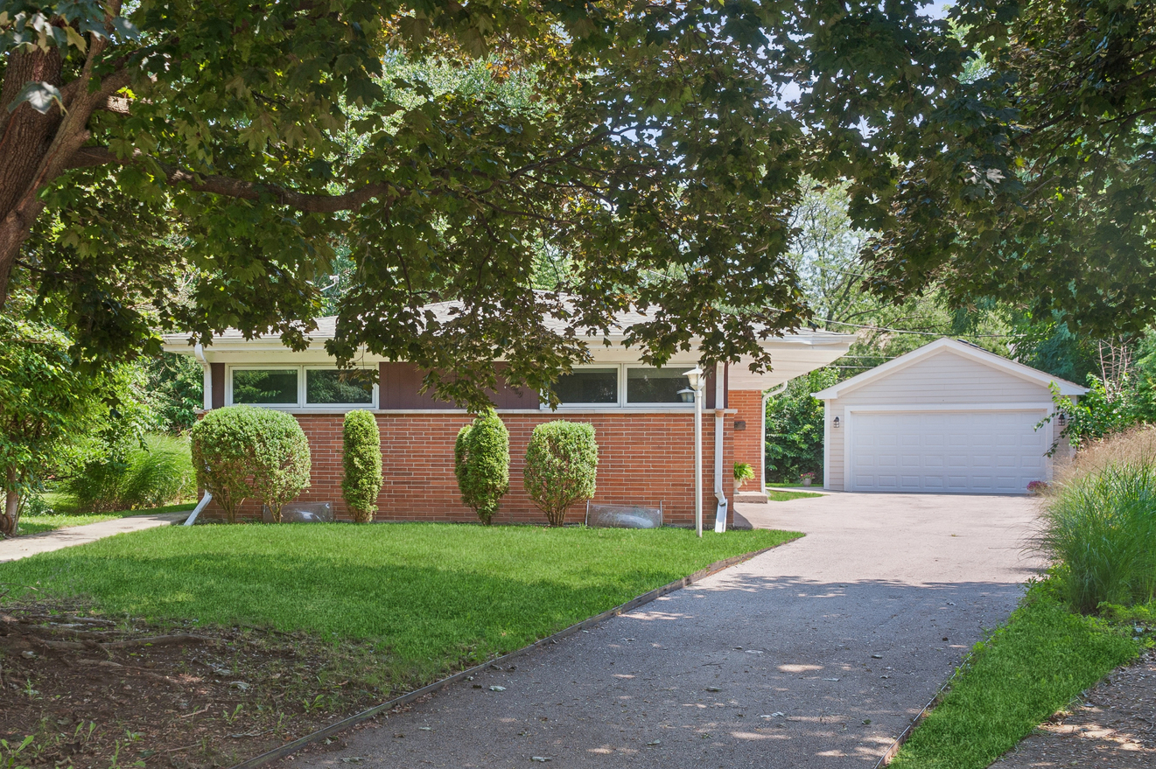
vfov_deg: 31.1
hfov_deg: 45.2
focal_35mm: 43
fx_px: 1380
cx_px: 453
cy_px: 362
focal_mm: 35
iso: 400
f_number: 8
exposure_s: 1/200
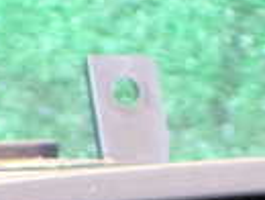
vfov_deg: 10.0
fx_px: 1058
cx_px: 96
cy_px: 394
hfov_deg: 14.3
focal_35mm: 138
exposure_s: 1/40
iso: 800
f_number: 2.3
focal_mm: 5.4
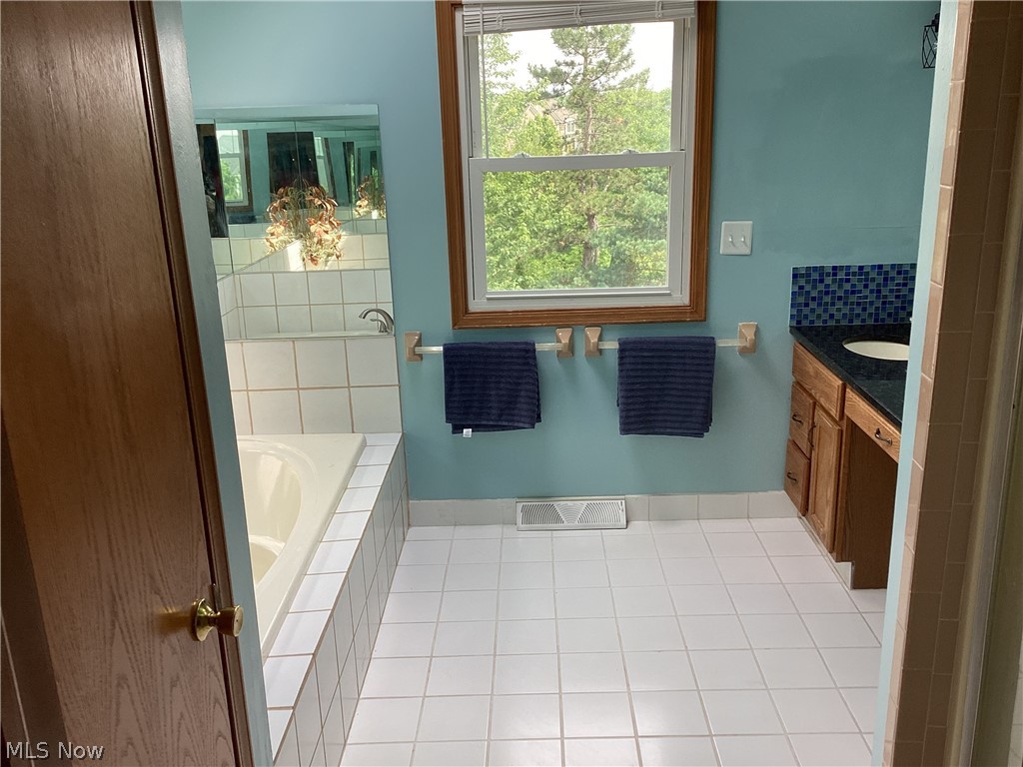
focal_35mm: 31
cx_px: 512
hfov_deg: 58.4
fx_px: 916
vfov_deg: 45.4
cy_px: 384
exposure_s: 1/100
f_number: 2.4
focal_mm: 3.3
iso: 40
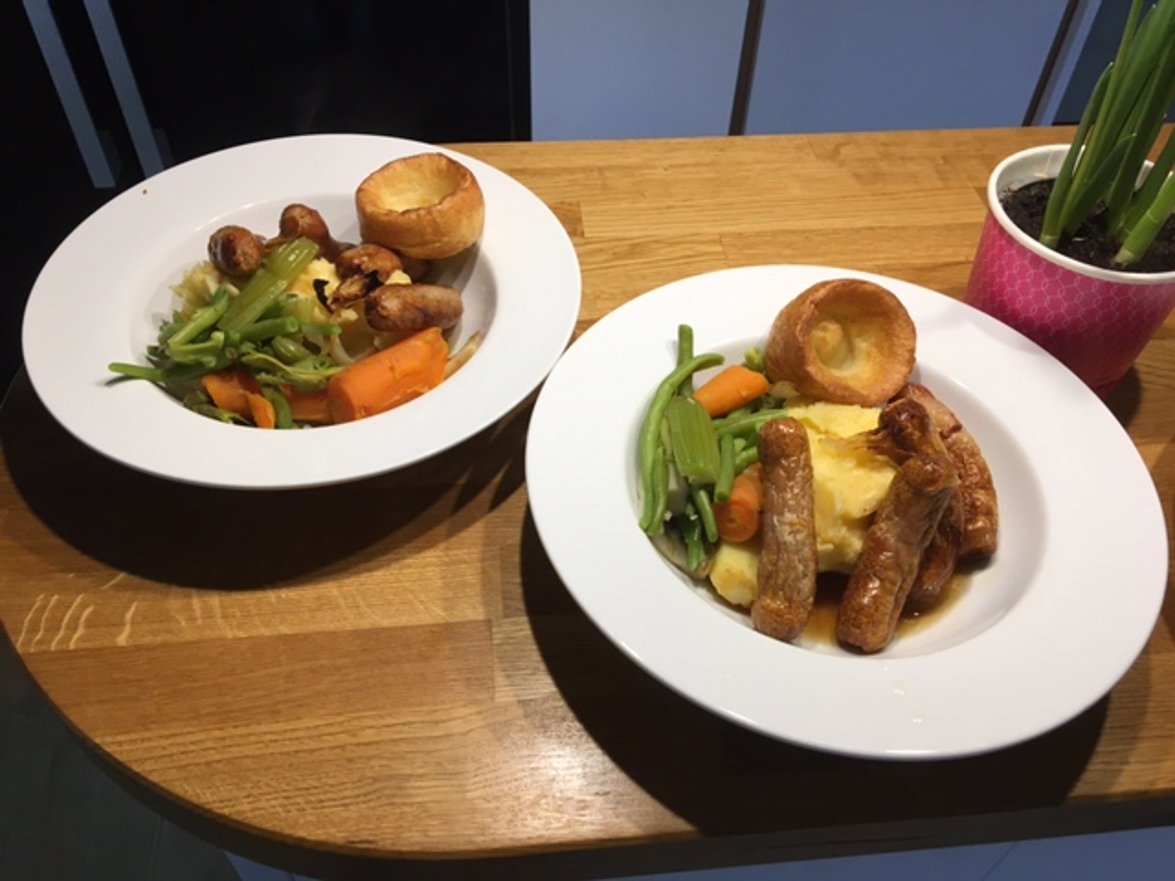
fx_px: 984
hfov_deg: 61.7
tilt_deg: -47.4
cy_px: 440
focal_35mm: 29
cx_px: 588
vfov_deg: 48.2
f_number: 2.2
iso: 25
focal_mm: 4.15
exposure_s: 1/33
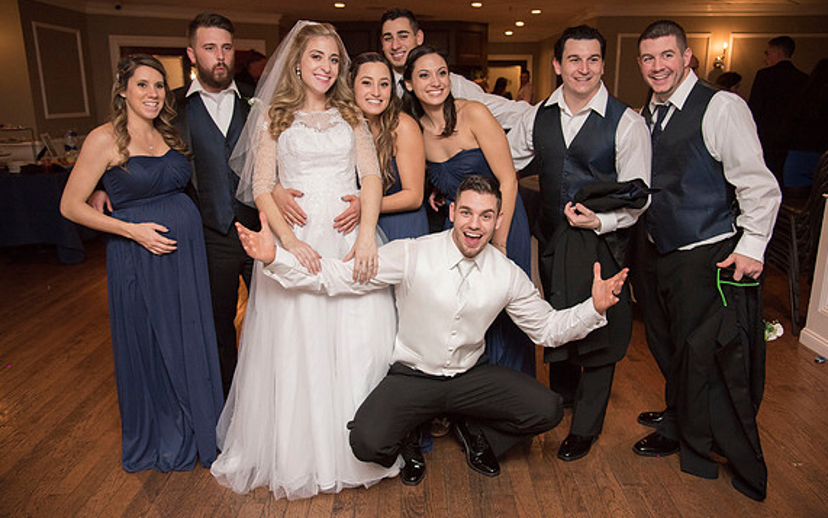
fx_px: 654
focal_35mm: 29
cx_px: 419
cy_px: 253
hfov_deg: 64.6
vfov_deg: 43.2
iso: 2000
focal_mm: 28
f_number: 4
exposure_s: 1/200
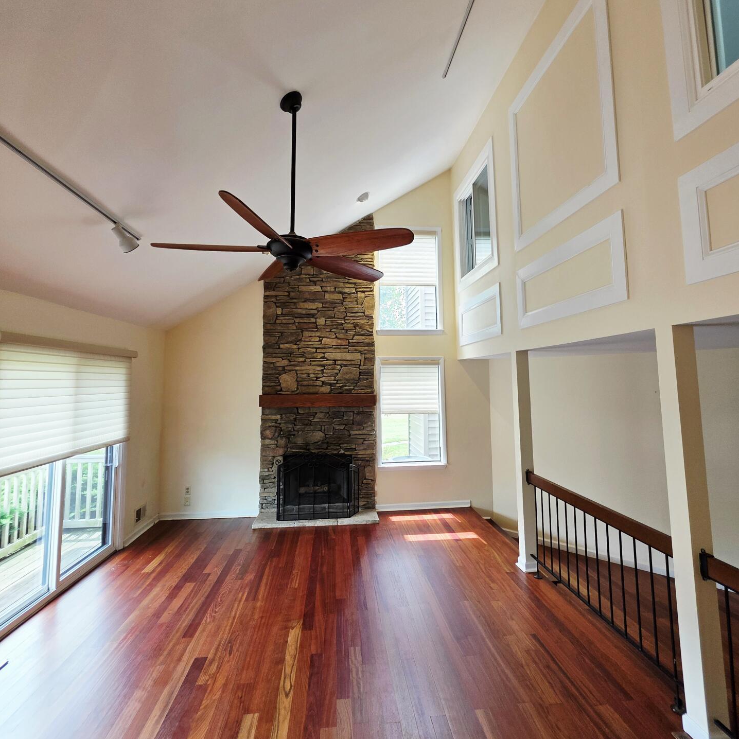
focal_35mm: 16
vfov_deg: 87.3
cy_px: 341
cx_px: 377
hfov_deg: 87.4
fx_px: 386
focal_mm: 2.2
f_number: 1.9
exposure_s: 1/120
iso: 64
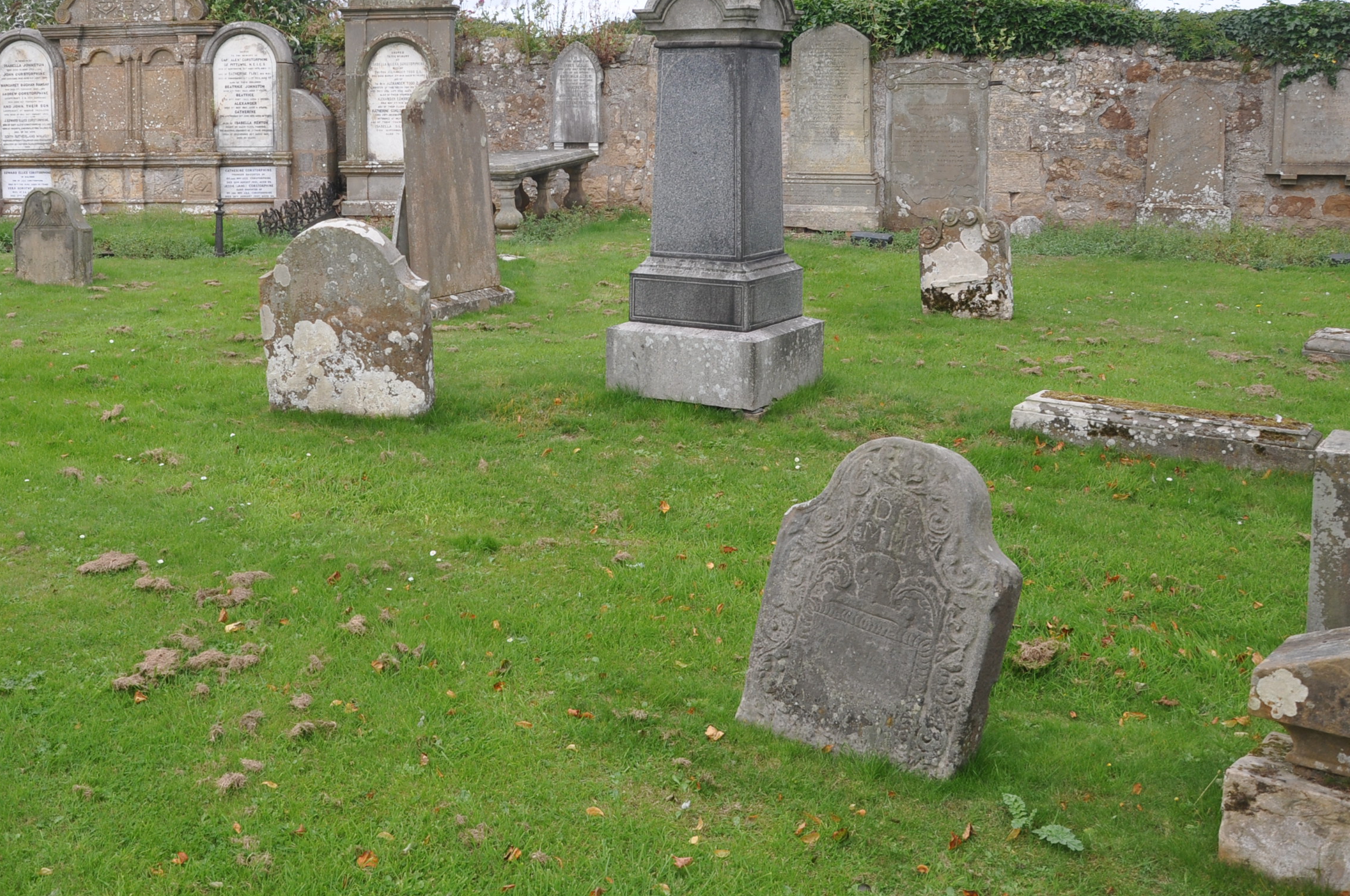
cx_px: 489
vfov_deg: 34.6
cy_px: 282
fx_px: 1423
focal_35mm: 38
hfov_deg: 50.1
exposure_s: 1/250
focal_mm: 18
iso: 200
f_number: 8
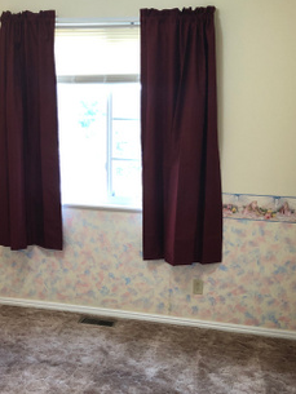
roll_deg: -1.1
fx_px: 501
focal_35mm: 44
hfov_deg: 32.9
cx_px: 140
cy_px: 283
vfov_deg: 42.0
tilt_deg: -18.2
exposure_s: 1/24
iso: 40
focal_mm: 3.99
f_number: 1.8
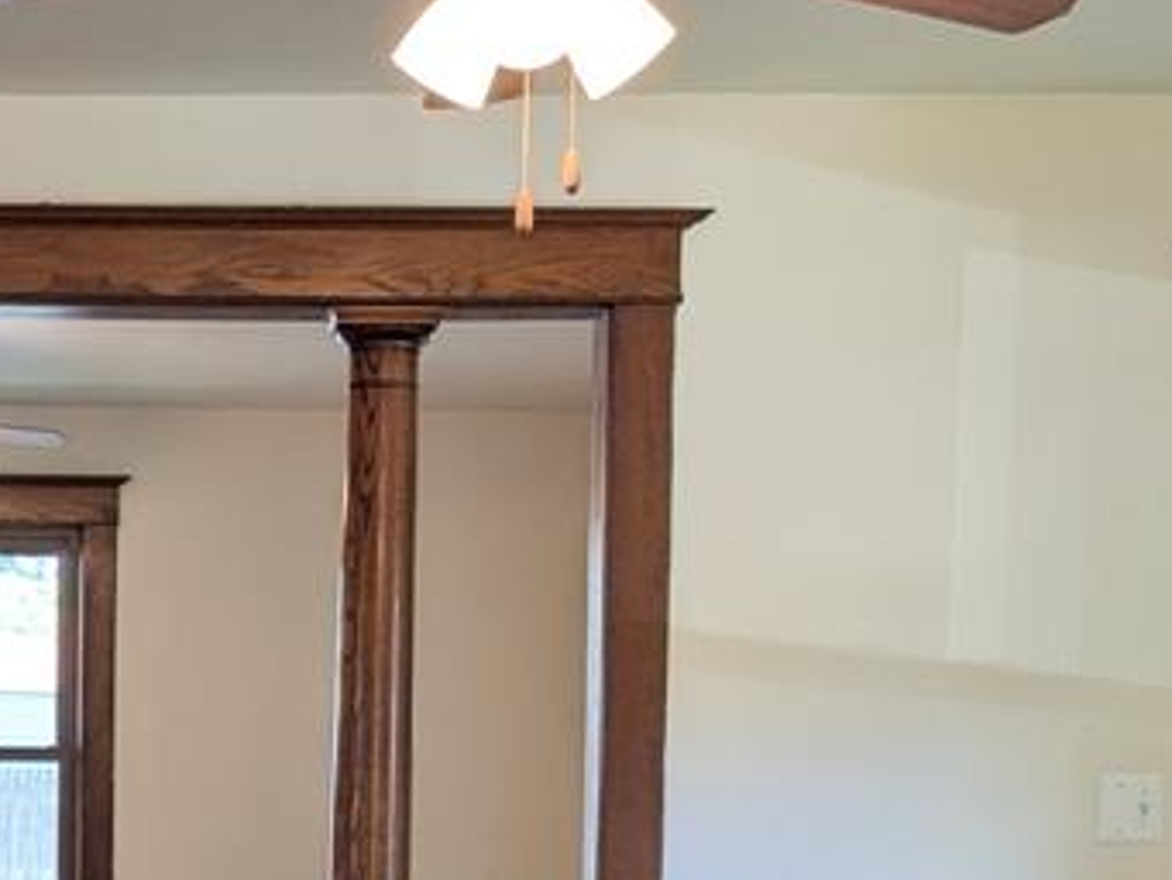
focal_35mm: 81
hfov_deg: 23.7
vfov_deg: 17.6
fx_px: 2743
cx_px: 203
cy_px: 980
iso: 81
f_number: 1.73
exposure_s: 1/120
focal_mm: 4.38
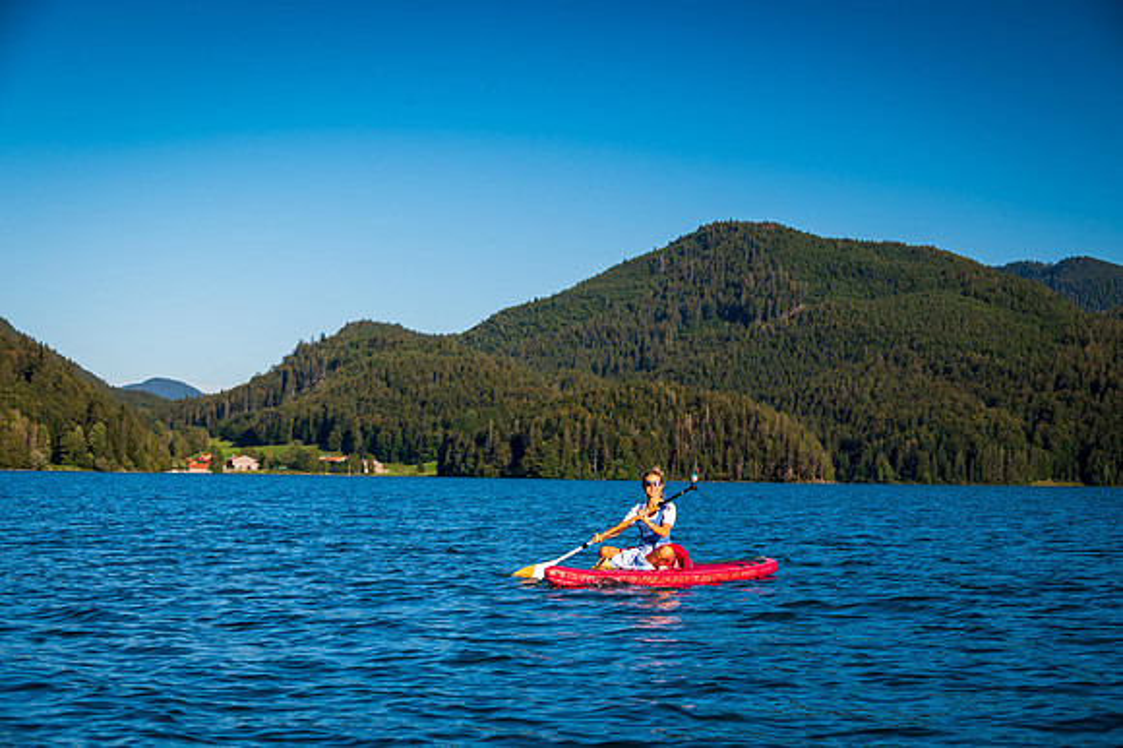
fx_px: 2338
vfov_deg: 18.2
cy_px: 374
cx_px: 562
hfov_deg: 27.0
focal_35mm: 75
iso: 125
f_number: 6.3
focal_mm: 75
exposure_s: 1/640
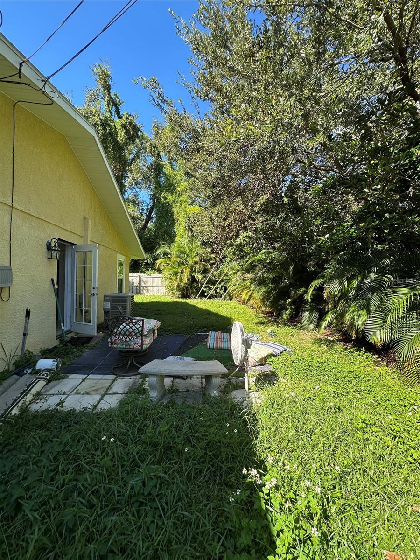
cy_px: 280
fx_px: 226
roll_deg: -2.1
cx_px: 210
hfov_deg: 85.7
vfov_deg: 102.1
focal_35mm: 14
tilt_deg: +0.0
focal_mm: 2.22
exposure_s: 1/430
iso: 50
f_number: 2.2
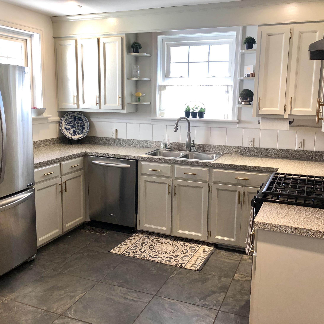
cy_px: 157
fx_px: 360
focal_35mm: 34
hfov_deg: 48.4
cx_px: 153
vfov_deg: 48.4
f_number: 1.8
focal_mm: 4
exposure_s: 1/30
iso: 25
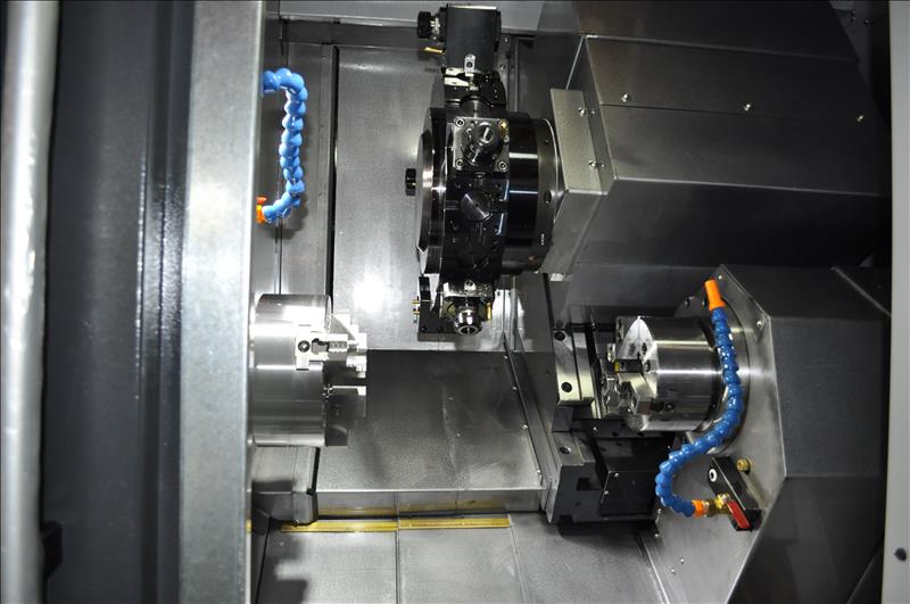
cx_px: 455
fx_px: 682
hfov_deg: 67.5
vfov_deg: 47.8
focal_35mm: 27
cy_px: 302
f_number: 3.5
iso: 800
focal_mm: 18
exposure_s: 1/100
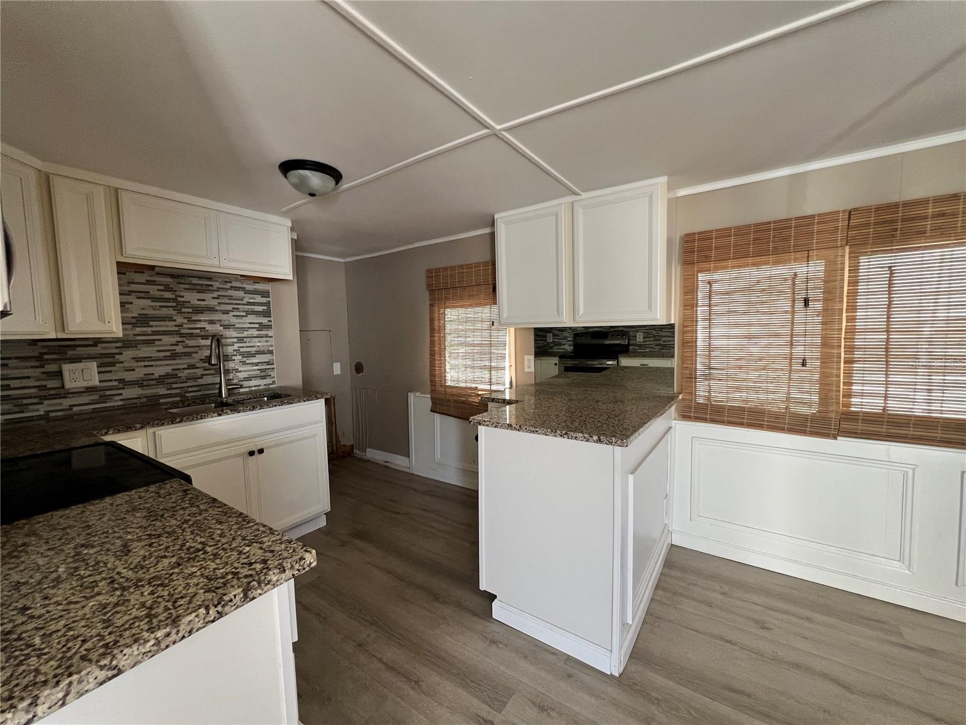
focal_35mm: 13
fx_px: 363
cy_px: 362
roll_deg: +1.7
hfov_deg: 106.2
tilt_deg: -4.6
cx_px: 483
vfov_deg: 89.9
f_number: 1.8
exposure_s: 1/99
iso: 200
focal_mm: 1.57
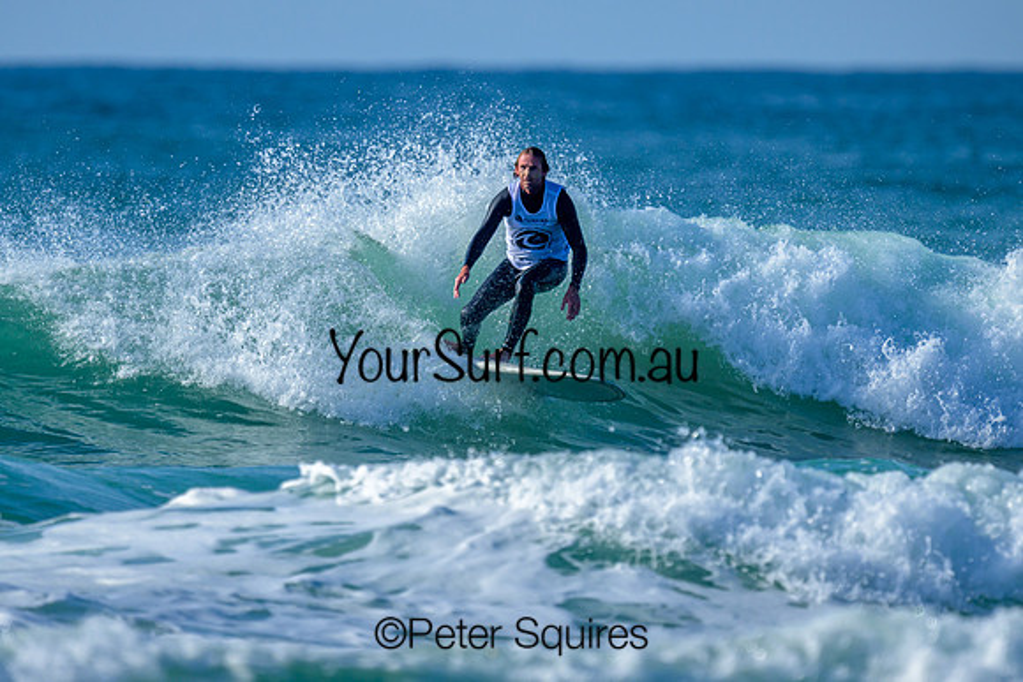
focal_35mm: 1100
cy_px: 250
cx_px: 430
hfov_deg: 1.9
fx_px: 31263
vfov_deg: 1.3
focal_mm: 800
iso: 220
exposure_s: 1/2000
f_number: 6.3
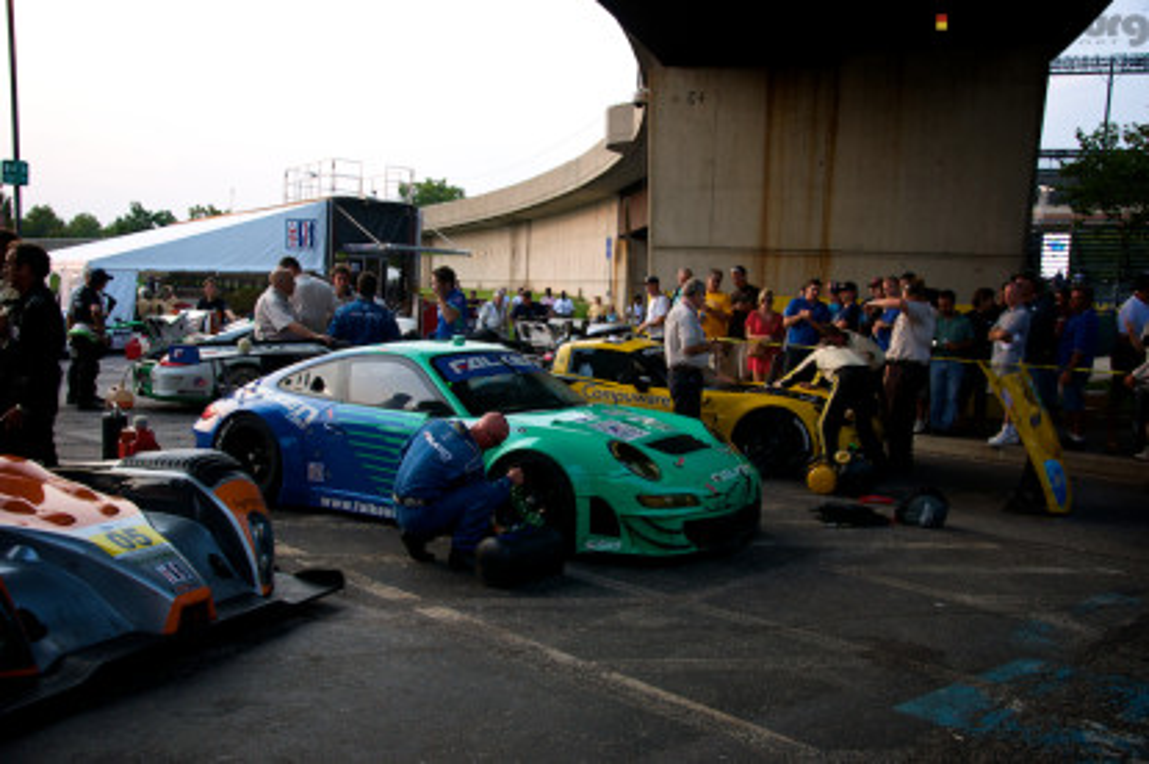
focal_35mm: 33
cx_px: 574
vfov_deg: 39.9
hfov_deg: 57.3
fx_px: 1052
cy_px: 382
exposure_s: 1/250
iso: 400
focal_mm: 22
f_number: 3.8
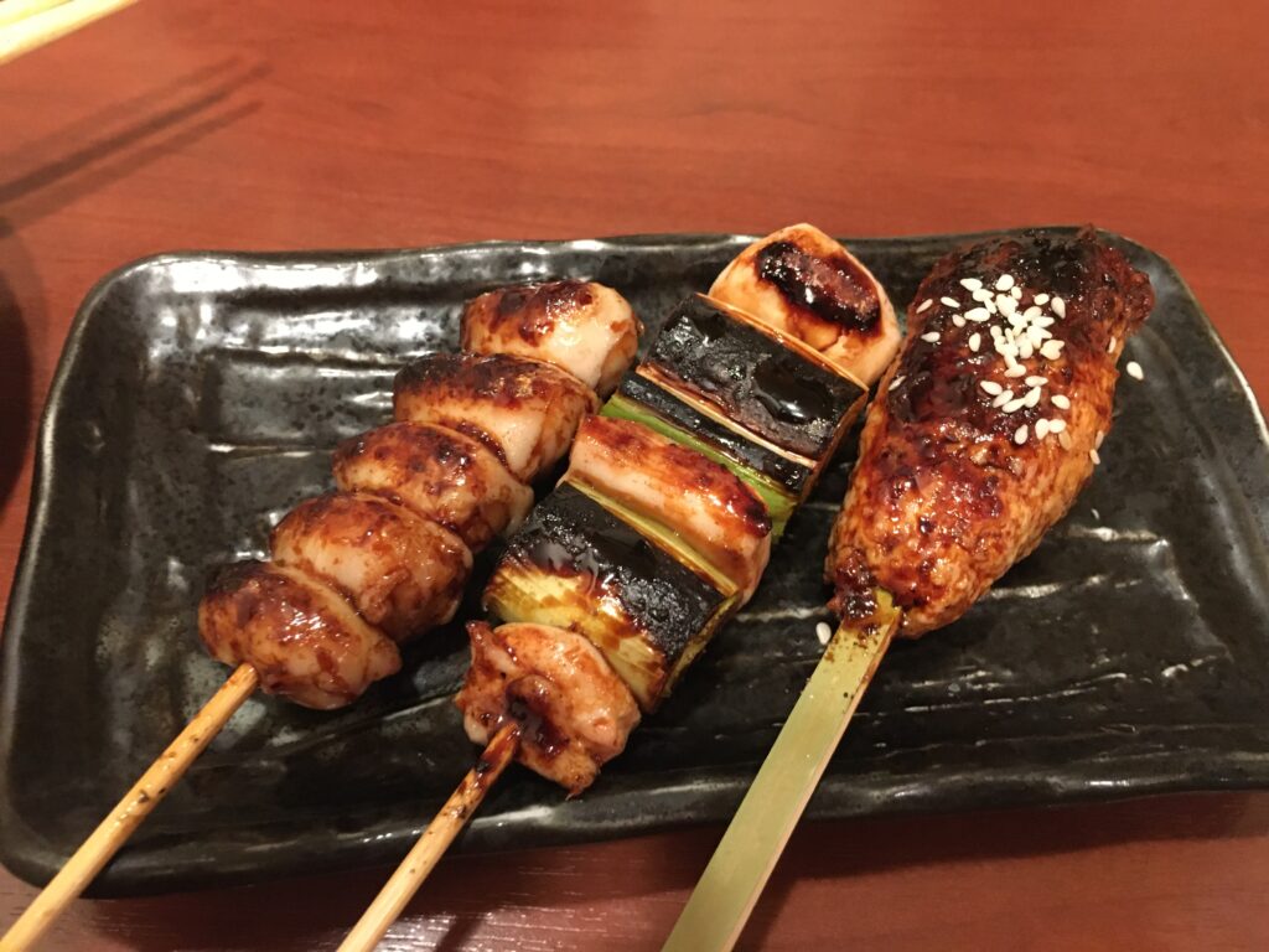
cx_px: 634
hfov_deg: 61.7
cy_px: 476
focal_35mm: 29
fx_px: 1063
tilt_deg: -56.9
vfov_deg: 48.2
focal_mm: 4.15
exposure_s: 1/15
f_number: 2.2
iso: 250
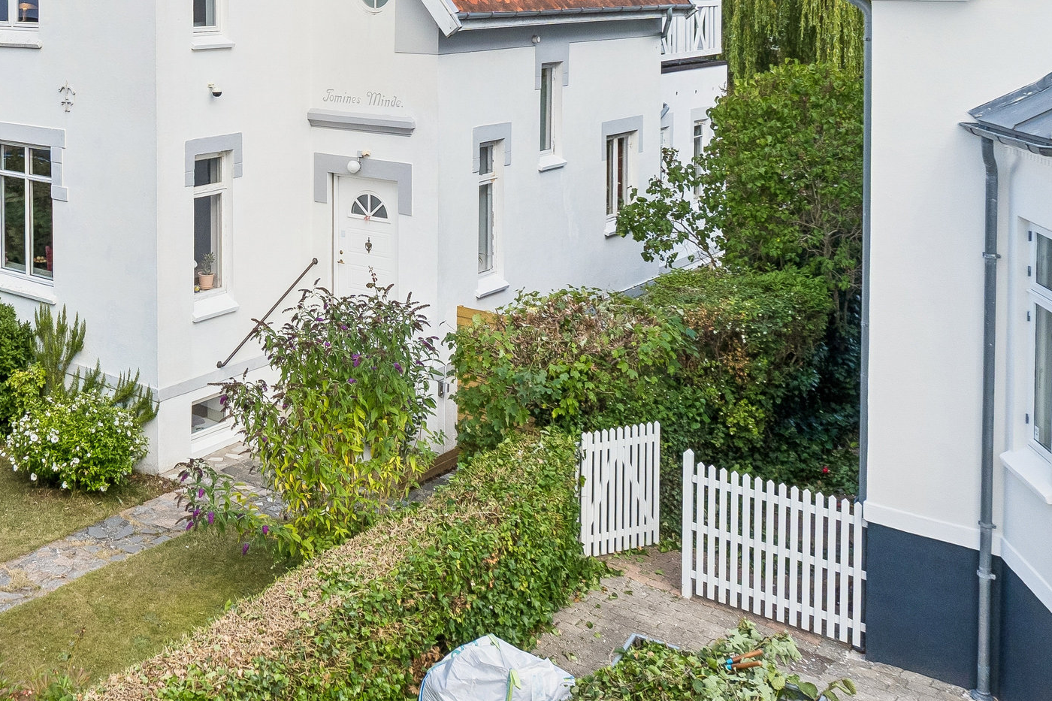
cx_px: 132
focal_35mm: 45
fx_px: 1315
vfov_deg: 29.1
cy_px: 131
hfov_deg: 40.7
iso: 250
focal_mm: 14
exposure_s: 1/250
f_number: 8
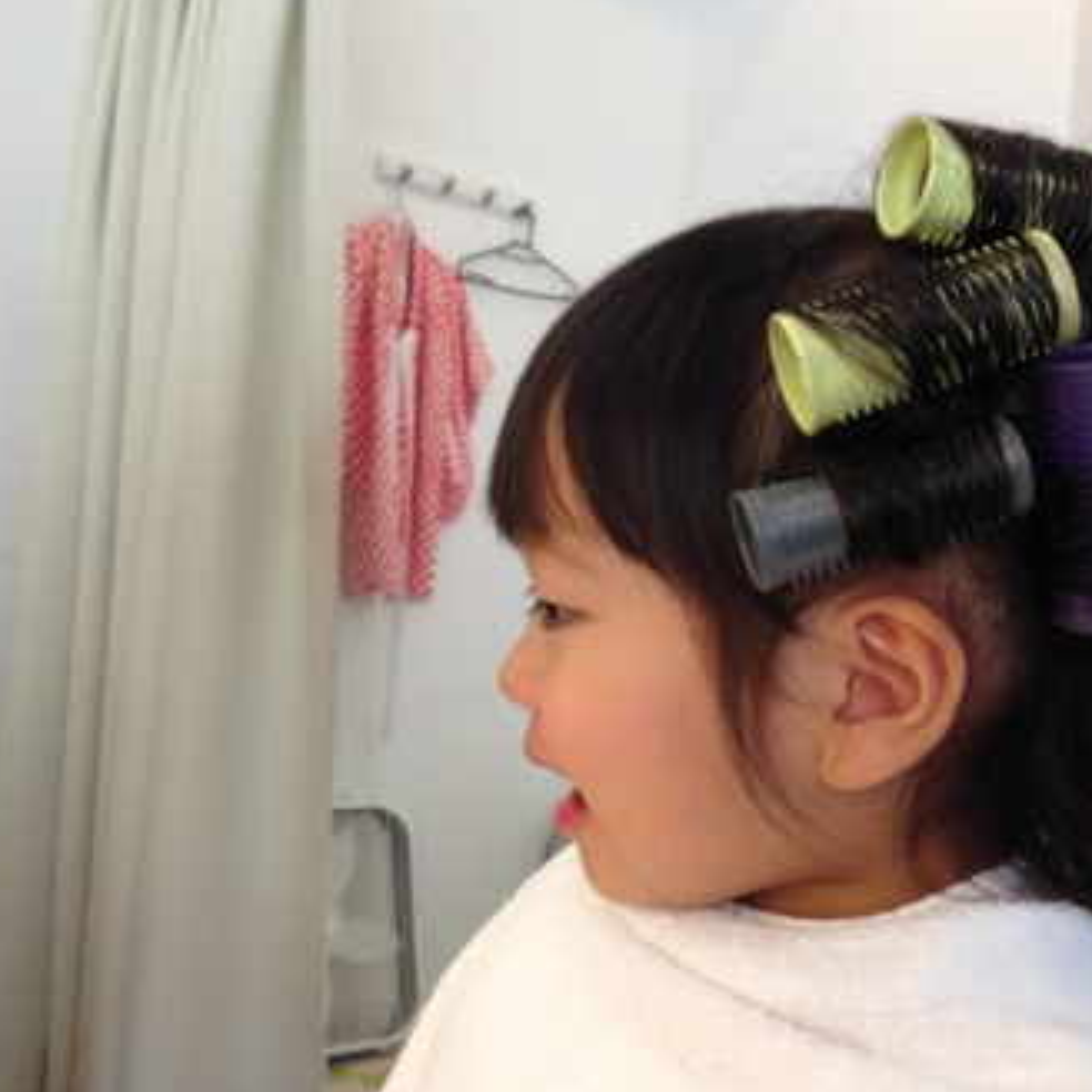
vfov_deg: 41.9
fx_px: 1428
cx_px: 656
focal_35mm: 40
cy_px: 546
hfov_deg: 41.7
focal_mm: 4.13
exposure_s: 1/30
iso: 50
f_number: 2.4
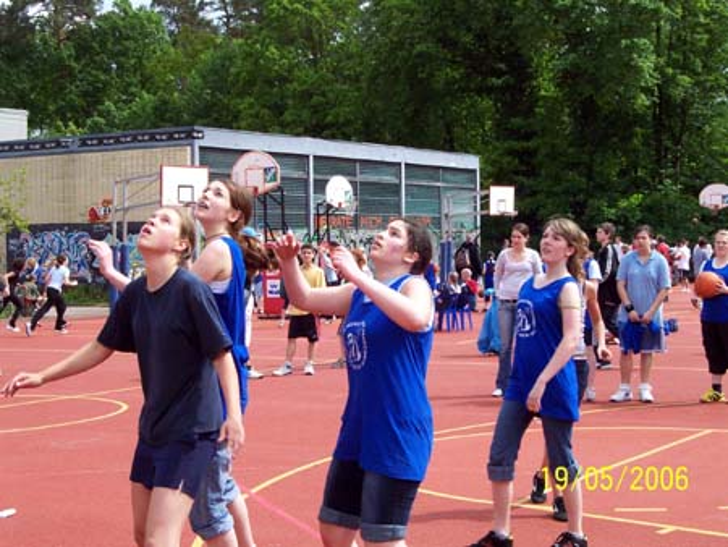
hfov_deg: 30.7
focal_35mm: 63
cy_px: 274
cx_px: 364
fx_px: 1326
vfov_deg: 23.3
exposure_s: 1/250
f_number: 5.6
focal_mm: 13.3
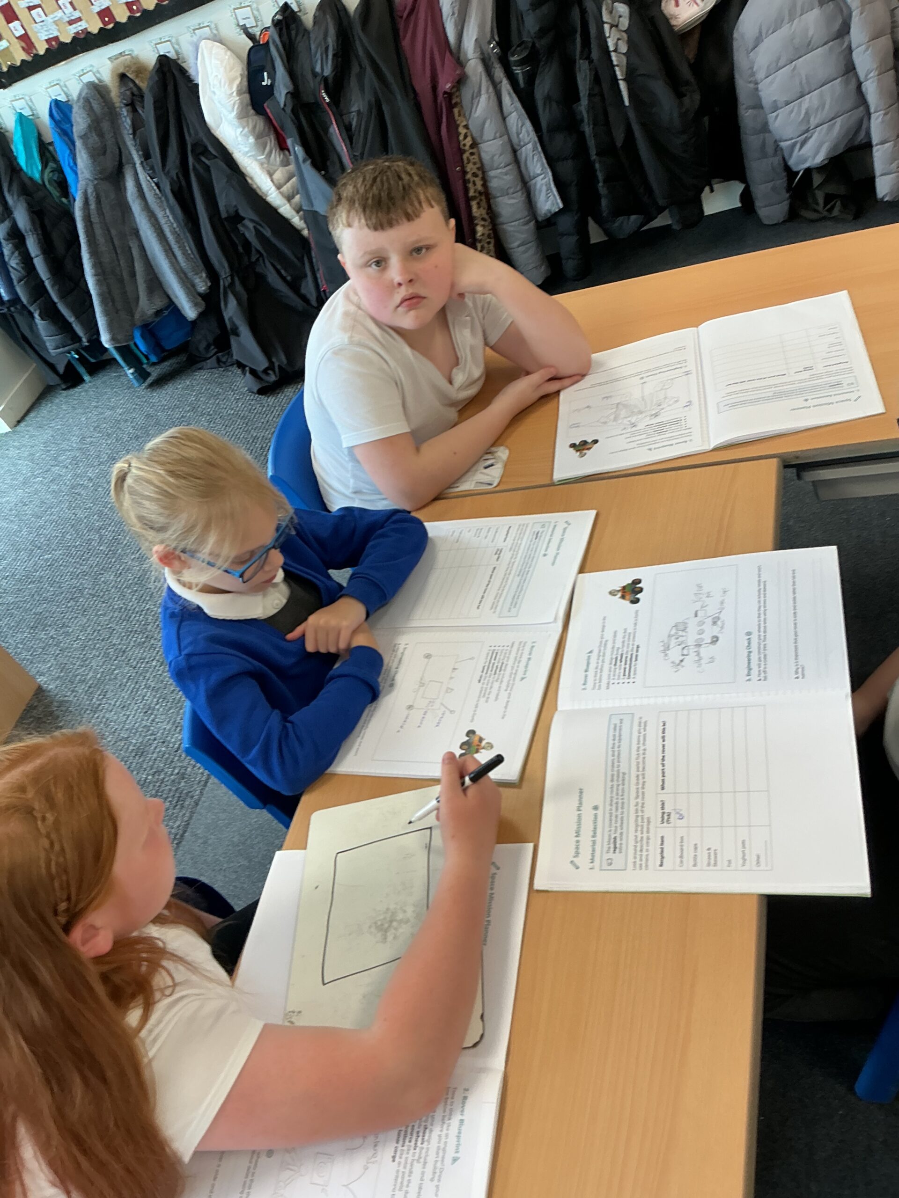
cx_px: 450
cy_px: 599
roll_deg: +27.5
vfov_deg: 61.7
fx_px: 1004
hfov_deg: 48.2
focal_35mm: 29
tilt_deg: -39.6
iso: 40
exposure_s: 1/60
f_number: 1.8
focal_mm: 3
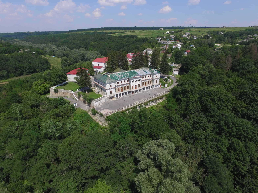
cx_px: 129
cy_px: 96
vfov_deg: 66.0
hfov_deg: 81.7
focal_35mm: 20
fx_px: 149
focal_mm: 3.61
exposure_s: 1/1272
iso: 100
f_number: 2.8
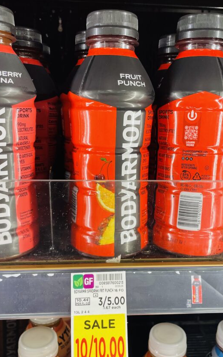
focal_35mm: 34
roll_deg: -0.3
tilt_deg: -6.1
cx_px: 119
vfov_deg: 56.6
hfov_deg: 37.3
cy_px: 196
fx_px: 330
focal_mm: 4.2
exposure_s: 1/121
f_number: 1.6
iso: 100
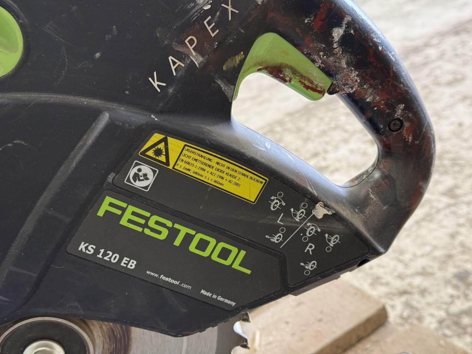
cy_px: 177
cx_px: 236
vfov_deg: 30.3
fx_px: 654
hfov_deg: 39.7
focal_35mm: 48
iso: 125
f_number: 1.78
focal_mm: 6.76
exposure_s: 1/60
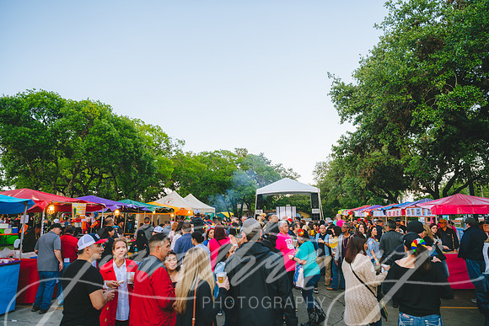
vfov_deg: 53.2
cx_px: 244
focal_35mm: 24
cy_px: 163
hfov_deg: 73.7
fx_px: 326
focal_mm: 24
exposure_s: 1/160
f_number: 3.5
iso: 64
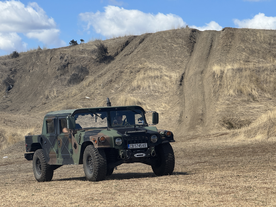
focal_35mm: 120
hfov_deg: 16.4
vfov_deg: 12.3
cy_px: 104
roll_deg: -1.0
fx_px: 957
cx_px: 138
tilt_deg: +3.0
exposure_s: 1/1451
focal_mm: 15.66
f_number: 2.8
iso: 50
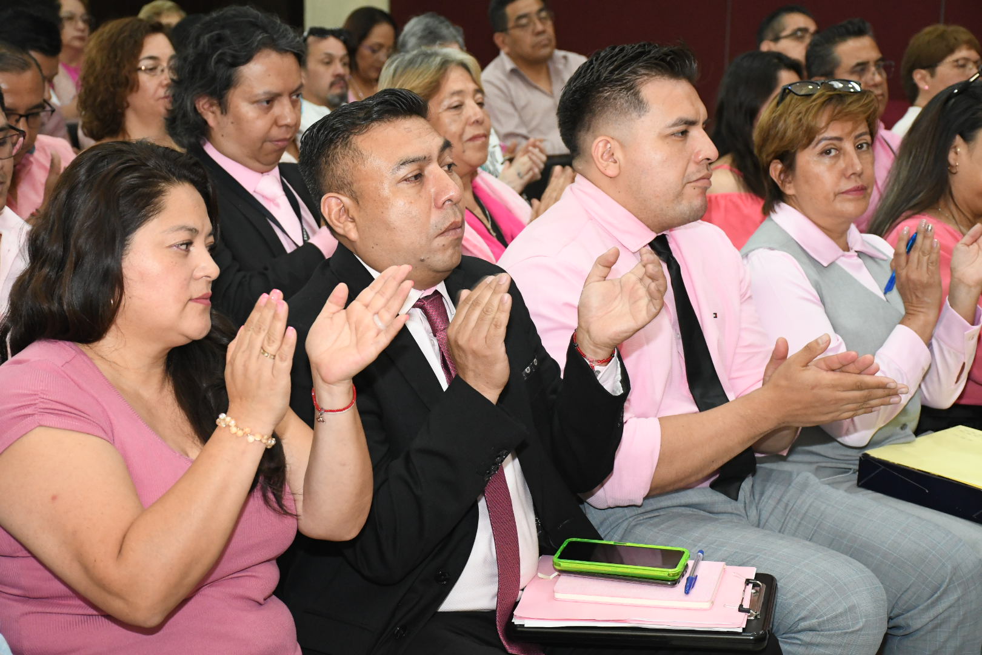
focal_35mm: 78
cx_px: 491
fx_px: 2128
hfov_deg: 26.0
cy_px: 328
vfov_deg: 17.5
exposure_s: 1/125
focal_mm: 52
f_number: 6.3
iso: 4000
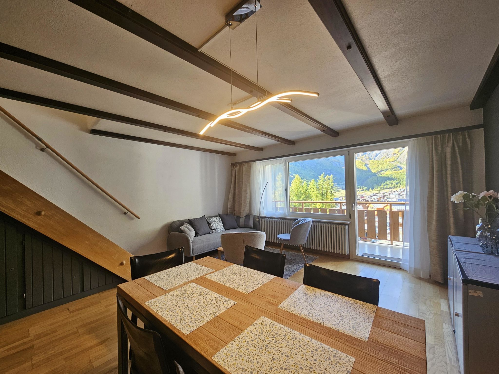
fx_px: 187
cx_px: 250
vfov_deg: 89.9
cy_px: 187
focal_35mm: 13
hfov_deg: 106.2
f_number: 2.2
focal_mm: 2.2
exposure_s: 1/50
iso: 50
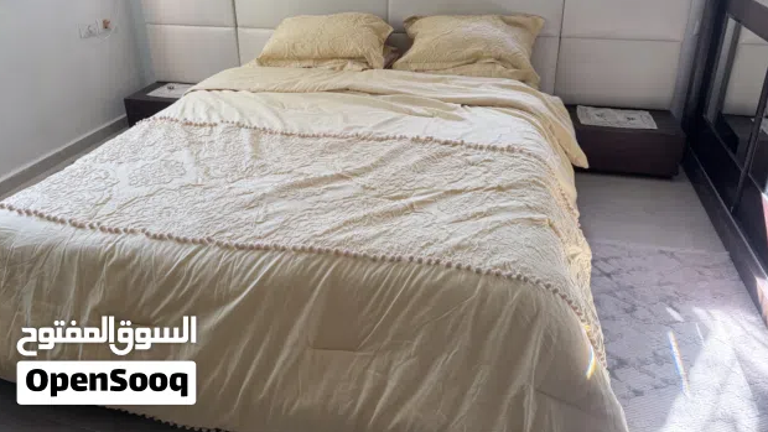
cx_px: 383
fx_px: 550
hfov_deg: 69.9
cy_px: 137
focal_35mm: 27
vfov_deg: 42.2
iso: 125
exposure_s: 1/121
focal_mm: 6.76
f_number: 1.78
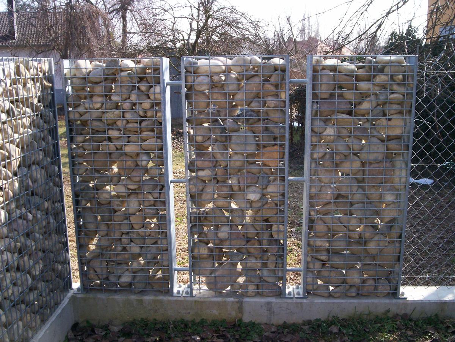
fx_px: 473
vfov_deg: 39.7
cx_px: 228
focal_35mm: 36
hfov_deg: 51.4
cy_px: 171
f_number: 4.5
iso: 100
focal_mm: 5.9
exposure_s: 1/215
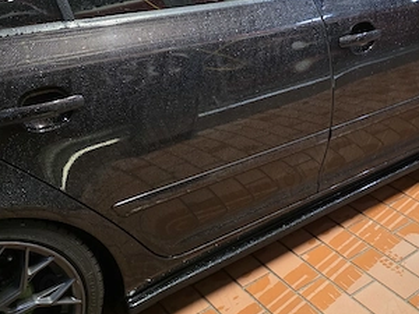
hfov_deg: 40.9
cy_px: 141
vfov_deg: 31.5
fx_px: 557
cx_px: 265
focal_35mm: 46
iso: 1600
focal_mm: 6.3
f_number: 1.7
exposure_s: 1/50
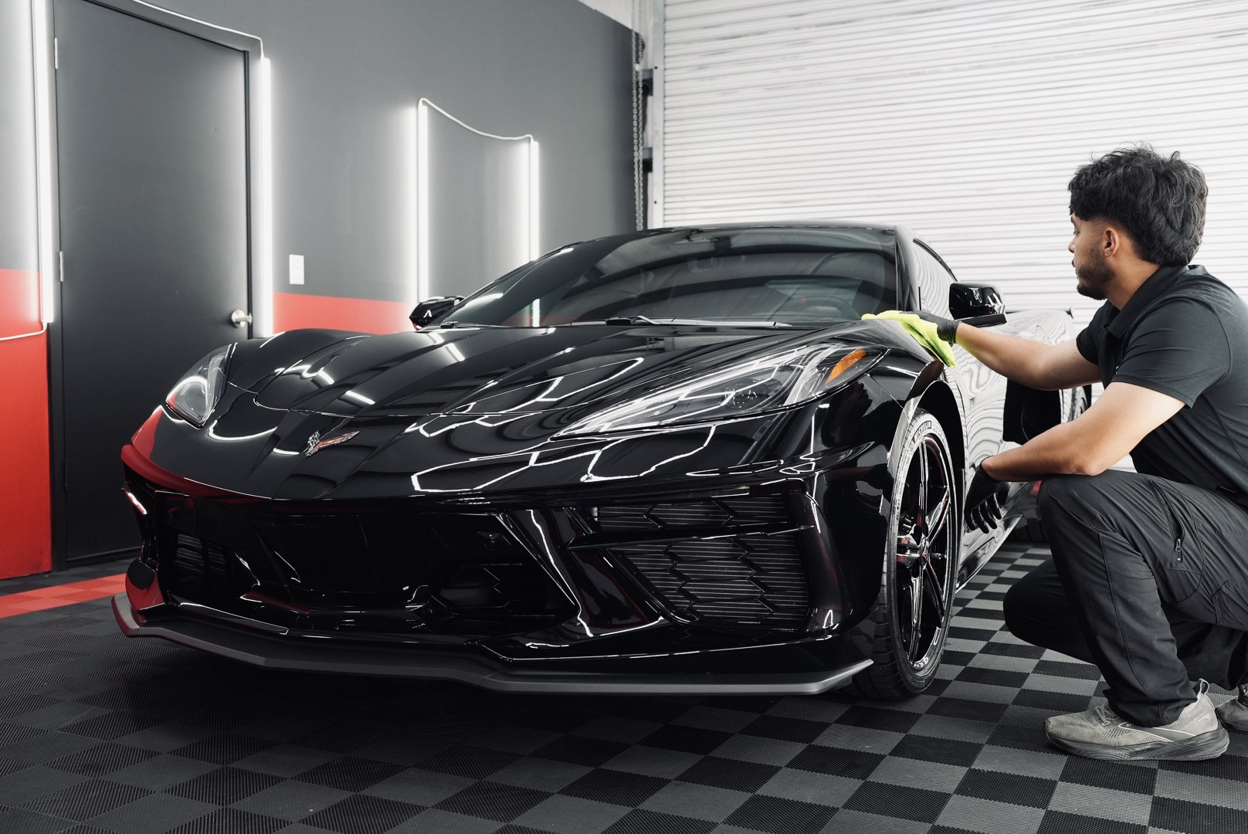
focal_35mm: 35
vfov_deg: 37.9
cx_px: 624
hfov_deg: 54.4
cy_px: 417
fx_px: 1214
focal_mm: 35
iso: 1000
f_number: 4
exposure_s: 1/160
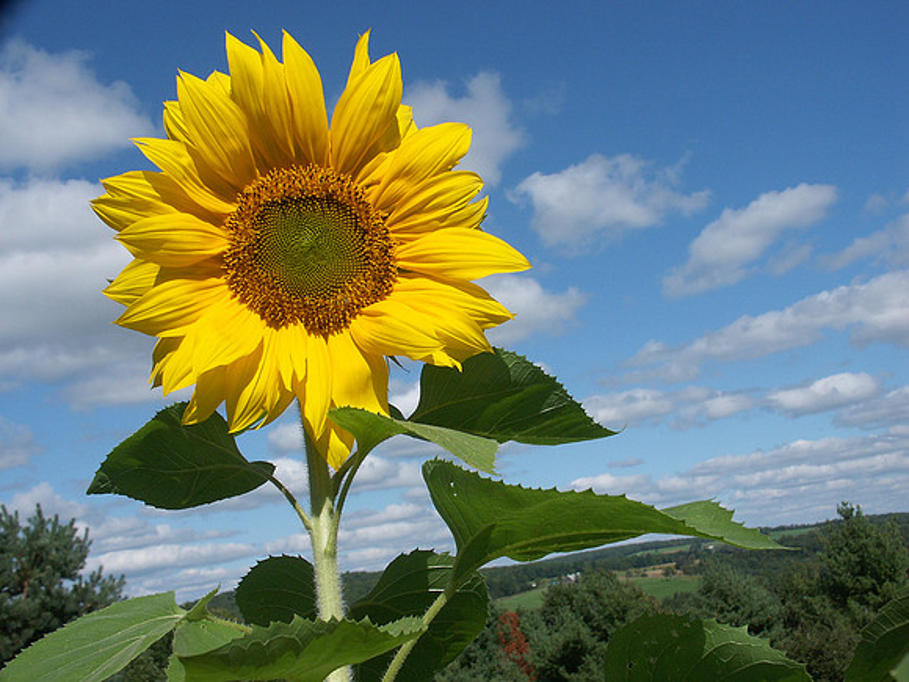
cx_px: 454
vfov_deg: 32.9
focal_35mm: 44
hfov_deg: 42.9
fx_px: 1155
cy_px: 341
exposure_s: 1/750
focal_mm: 11.39
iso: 100
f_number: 8
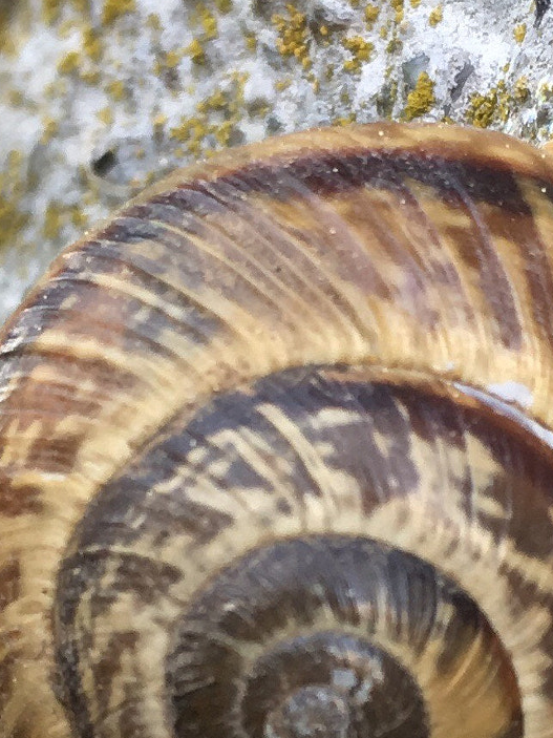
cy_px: 334
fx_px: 1406
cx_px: 422
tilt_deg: -4.3
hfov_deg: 22.0
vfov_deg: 29.4
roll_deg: -2.0
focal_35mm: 66
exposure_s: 1/100
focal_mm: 4.15
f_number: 2.2
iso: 32
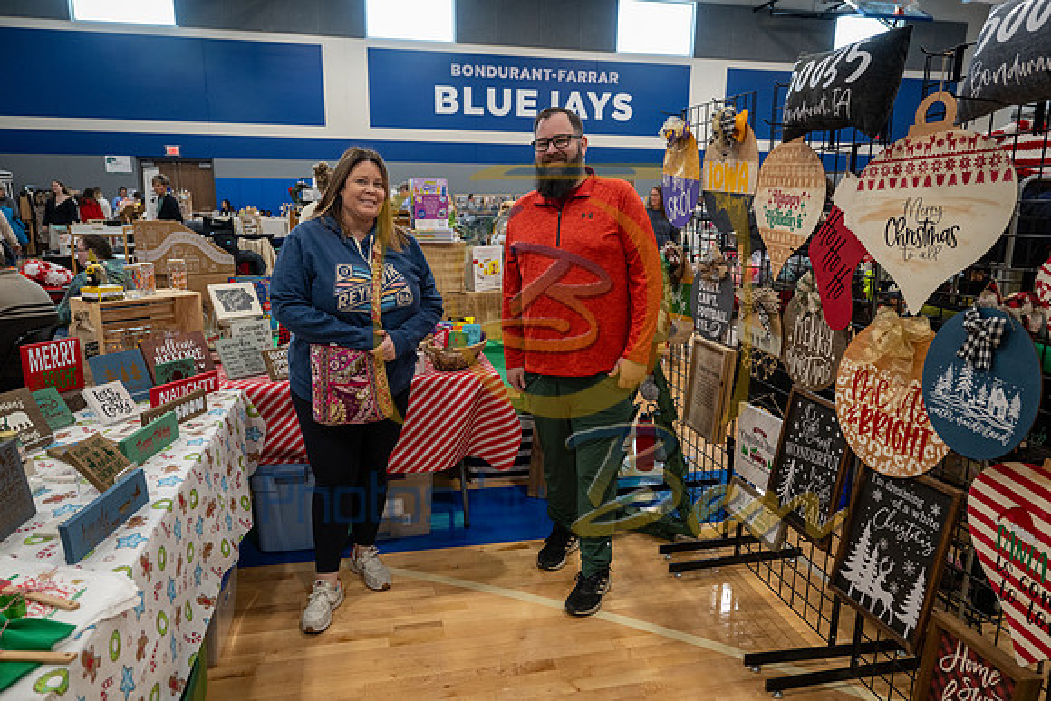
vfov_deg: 53.2
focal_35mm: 24
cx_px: 526
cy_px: 350
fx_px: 701
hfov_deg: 73.7
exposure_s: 1/125
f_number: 3.5
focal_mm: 24
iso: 1250
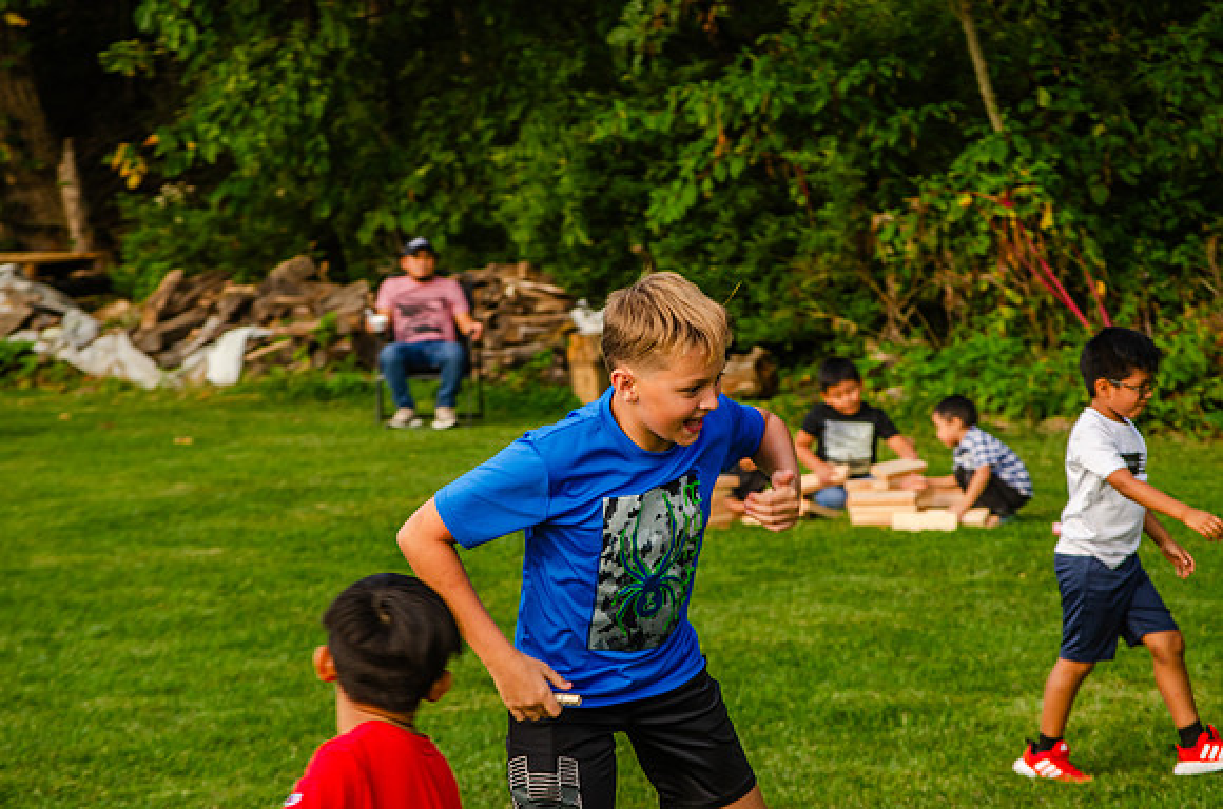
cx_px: 612
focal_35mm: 158
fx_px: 5339
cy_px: 404
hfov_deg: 13.1
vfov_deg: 8.7
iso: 200
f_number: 7.1
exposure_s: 1/200
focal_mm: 105
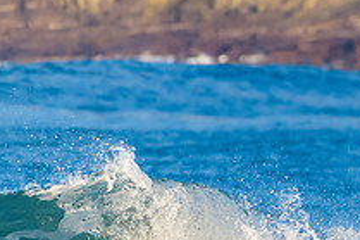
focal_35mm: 1687
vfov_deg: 0.8
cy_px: 241
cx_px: 439
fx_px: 16856
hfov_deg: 1.2
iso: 400
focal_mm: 500
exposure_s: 1/2000
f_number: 5.6
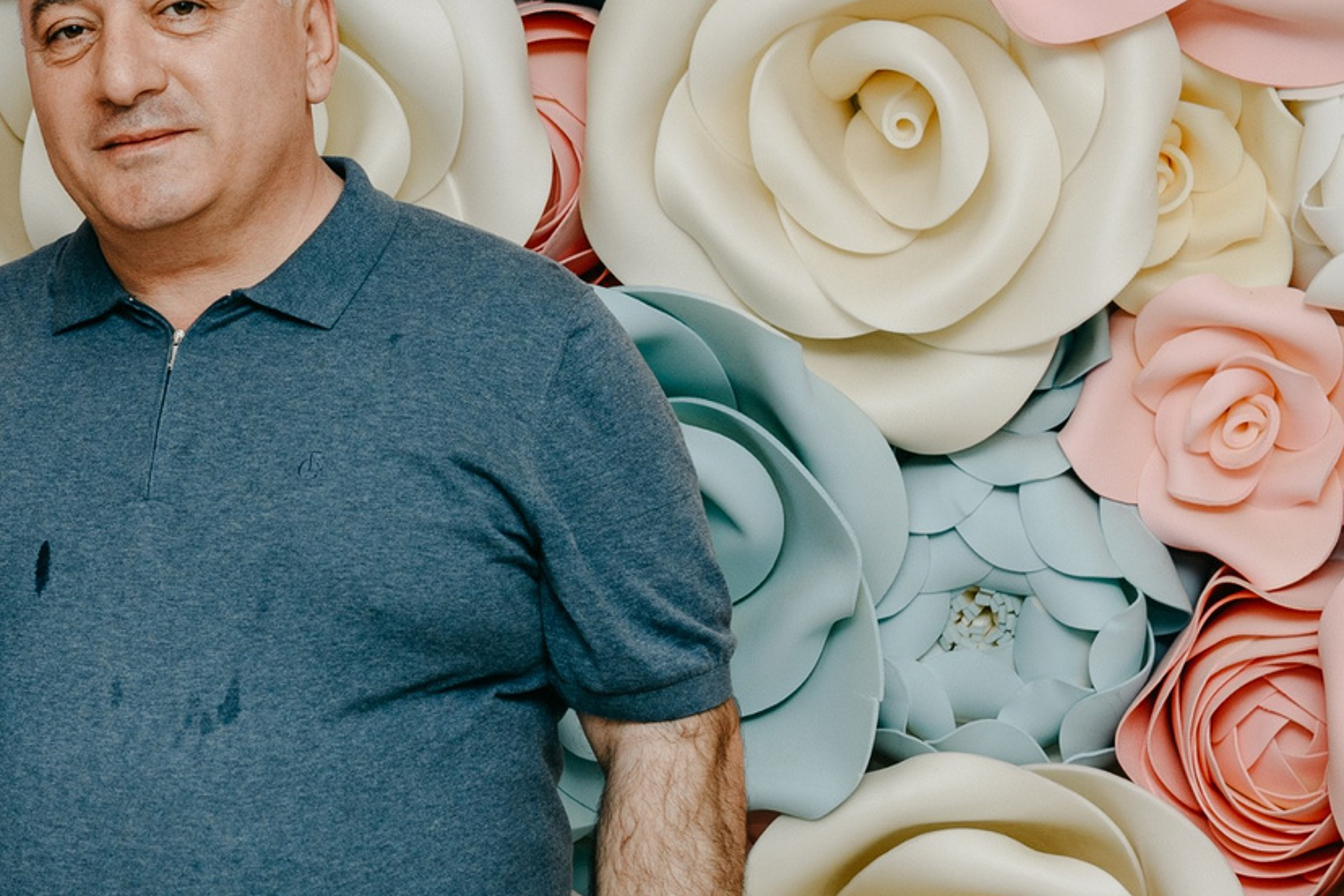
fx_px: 3696
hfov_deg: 20.3
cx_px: 192
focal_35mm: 99
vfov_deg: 13.8
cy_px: 218
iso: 100
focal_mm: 32
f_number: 4.5
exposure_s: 1/160
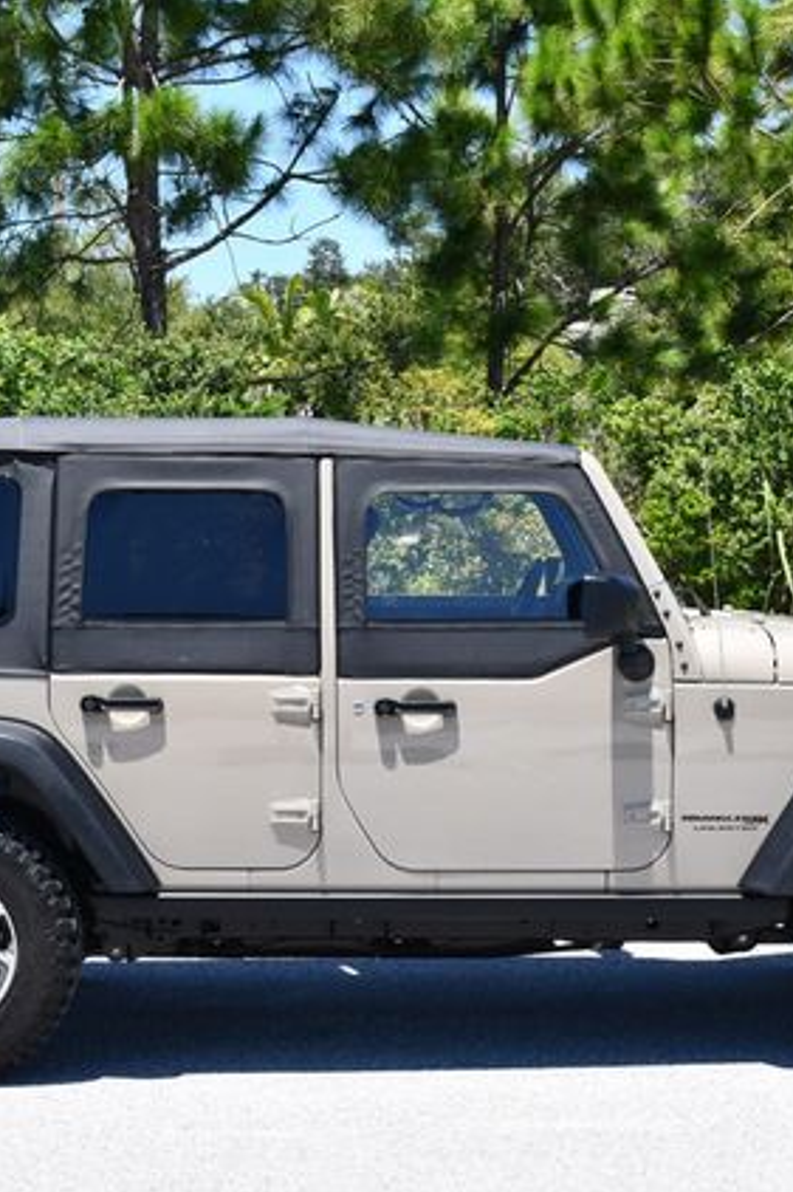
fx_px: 2910
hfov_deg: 15.5
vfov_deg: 23.1
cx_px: 353
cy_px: 602
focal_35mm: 88
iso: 180
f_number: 8
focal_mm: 29
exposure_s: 1/250
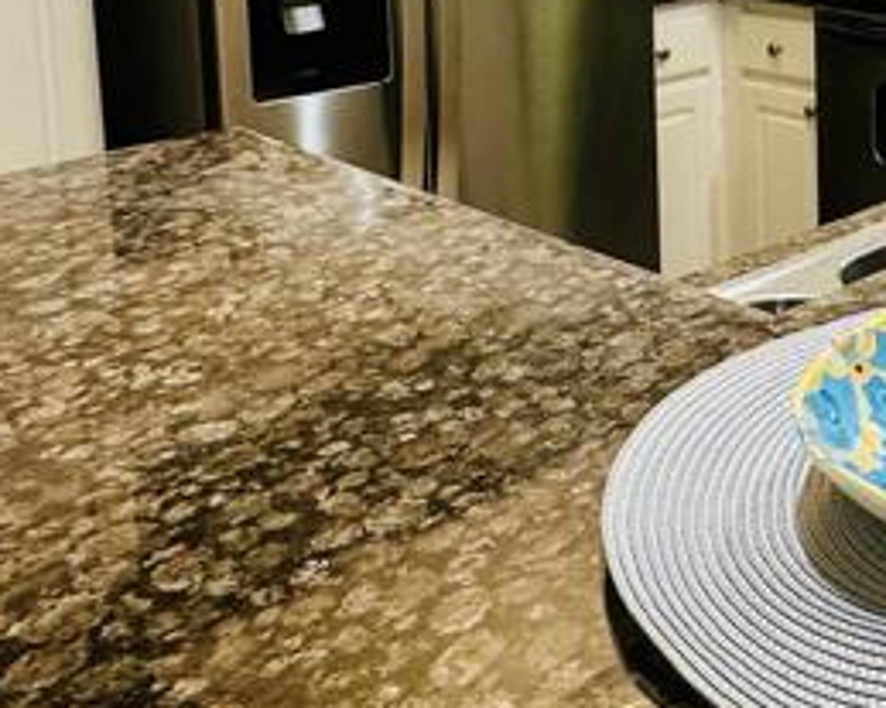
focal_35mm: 54
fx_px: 1415
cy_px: -103
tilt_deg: -6.2
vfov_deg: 25.7
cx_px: 1105
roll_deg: +0.6
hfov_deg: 29.2
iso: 200
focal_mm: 2.22
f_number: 2.2
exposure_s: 1/120
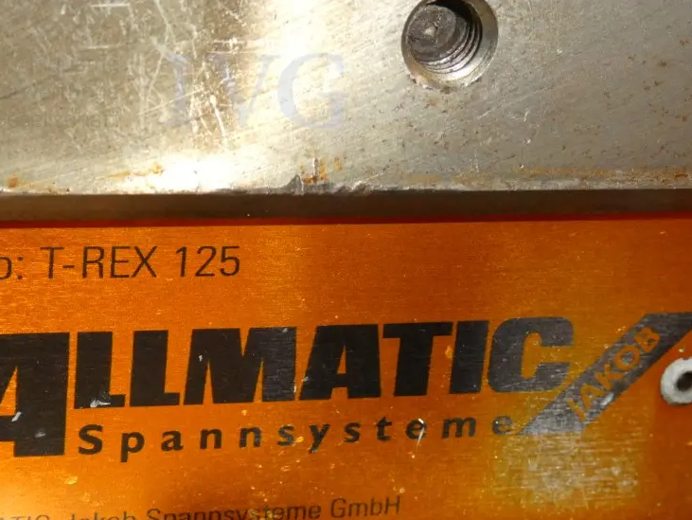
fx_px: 1960
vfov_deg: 15.1
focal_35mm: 98
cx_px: 278
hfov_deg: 20.0
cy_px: 345
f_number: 4.5
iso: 800
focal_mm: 12.5
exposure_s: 1/60
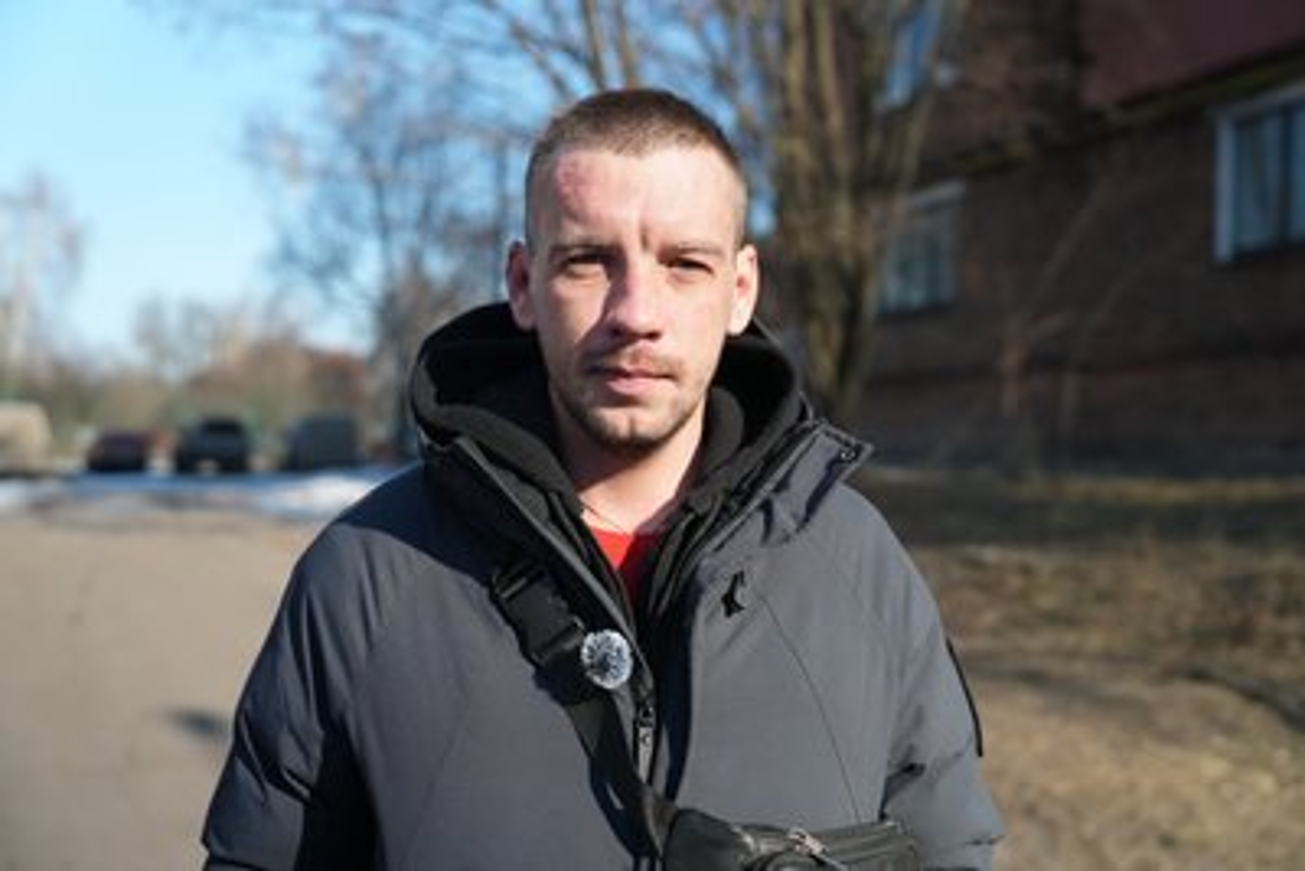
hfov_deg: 51.9
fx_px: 1342
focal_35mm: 37
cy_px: 436
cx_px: 652
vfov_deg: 36.0
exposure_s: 1/500
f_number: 2.8
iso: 2000
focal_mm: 37
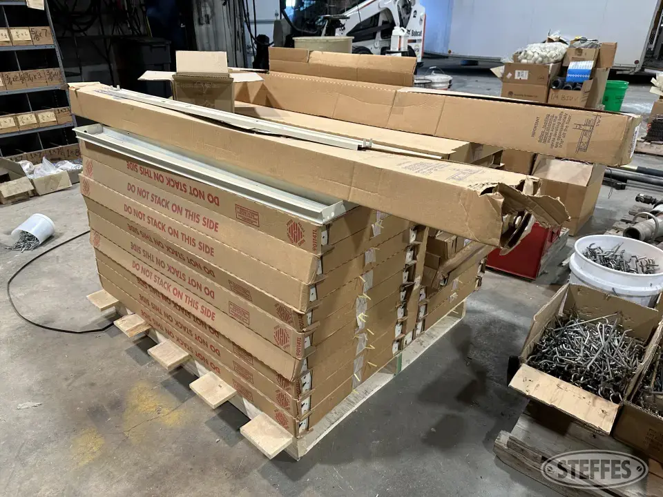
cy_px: 248
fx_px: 460
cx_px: 332
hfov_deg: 71.6
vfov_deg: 56.8
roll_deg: +0.9
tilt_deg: -26.8
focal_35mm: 24
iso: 200
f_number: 1.78
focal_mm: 6.86
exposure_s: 1/60
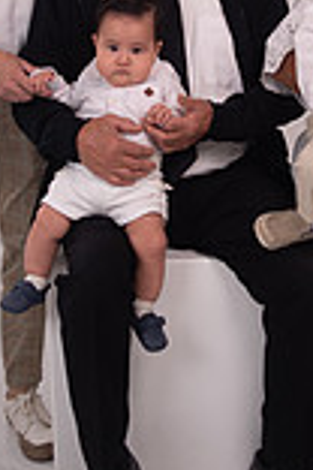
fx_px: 1317
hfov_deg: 13.5
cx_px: 262
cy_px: 48
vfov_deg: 19.8
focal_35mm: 101
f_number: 4
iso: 100
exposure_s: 1/250
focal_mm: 35
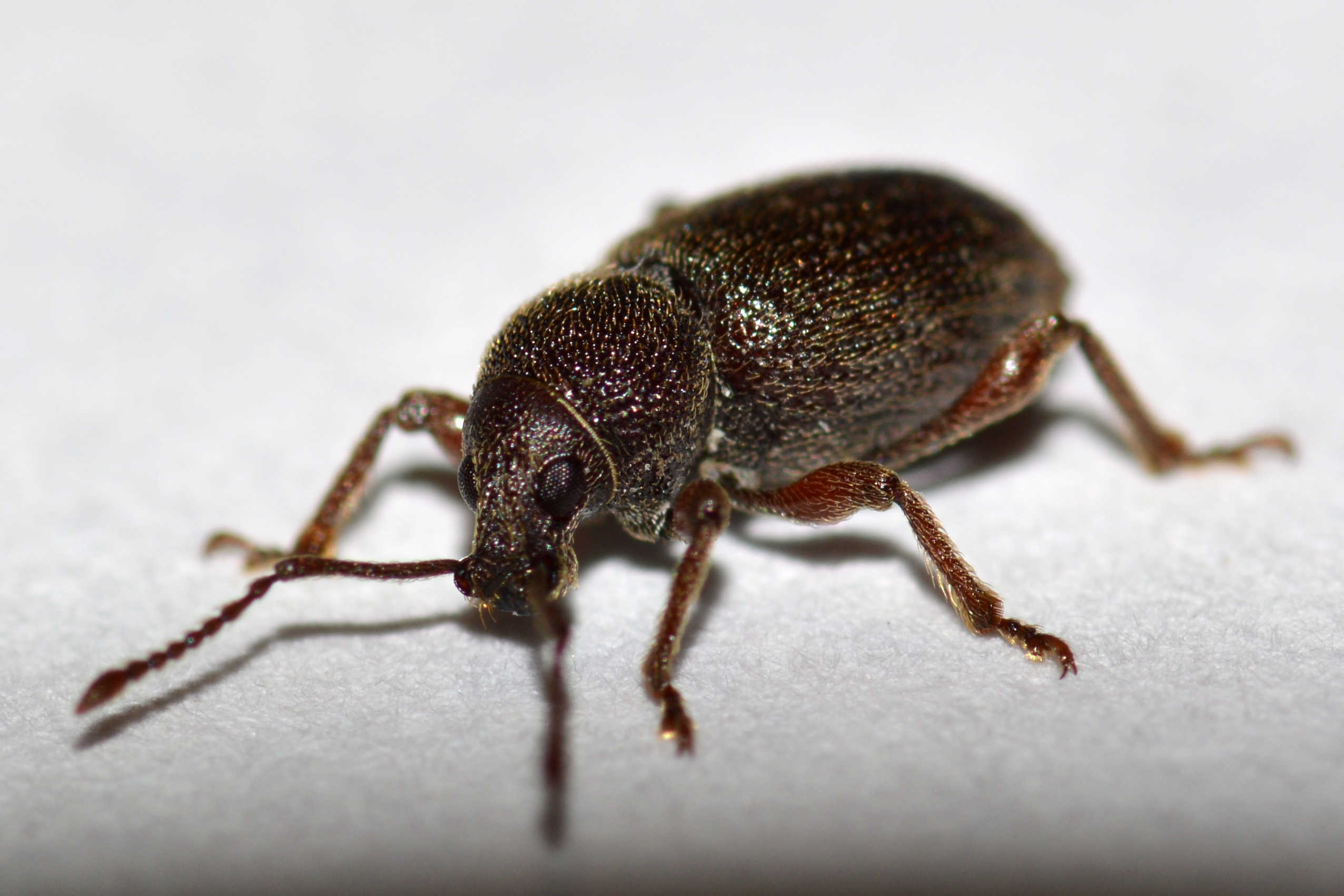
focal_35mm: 150
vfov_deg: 9.1
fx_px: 5599
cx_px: 672
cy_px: 448
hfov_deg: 13.7
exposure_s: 1/200
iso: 100
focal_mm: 100
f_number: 20
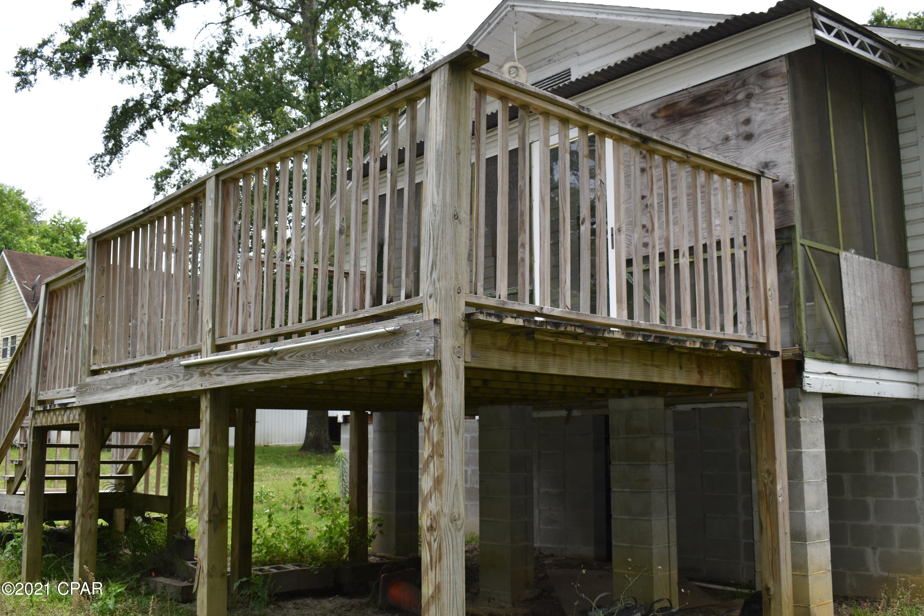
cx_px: 462
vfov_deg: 36.9
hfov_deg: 53.1
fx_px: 924
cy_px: 308
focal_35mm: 36
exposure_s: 1/200
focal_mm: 24
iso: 100
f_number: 7.1
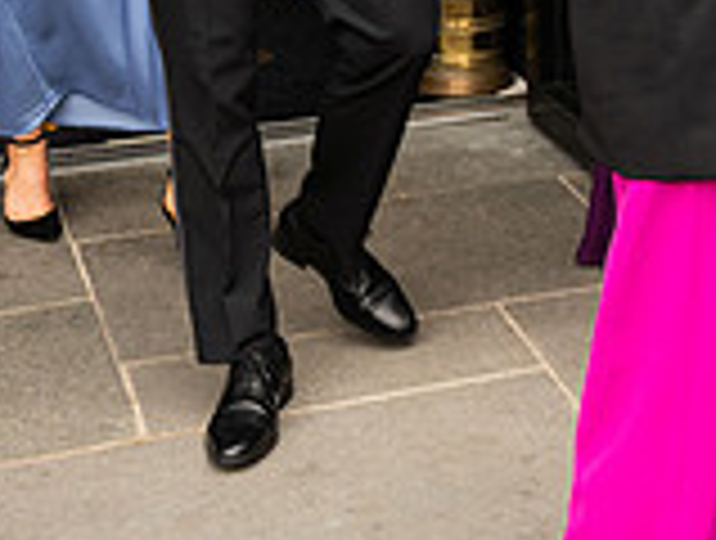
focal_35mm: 112
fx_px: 2322
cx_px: 1018
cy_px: -304
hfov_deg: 16.3
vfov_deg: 12.5
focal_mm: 32
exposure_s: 1/200
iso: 125
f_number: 3.5
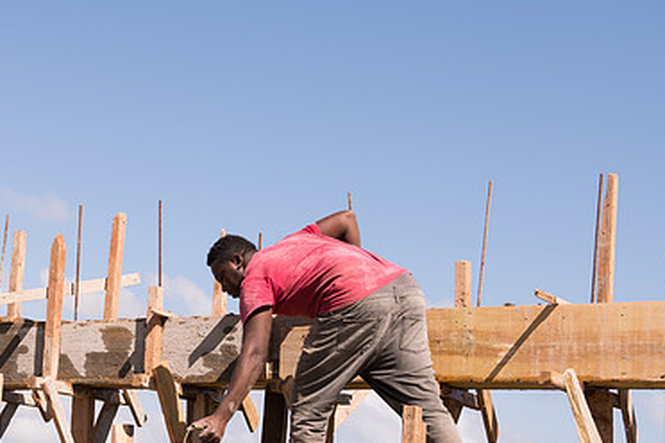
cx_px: 163
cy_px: 344
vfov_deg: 16.7
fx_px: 1496
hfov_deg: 24.8
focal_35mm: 81
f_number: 8
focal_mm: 52
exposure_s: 1/160
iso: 64
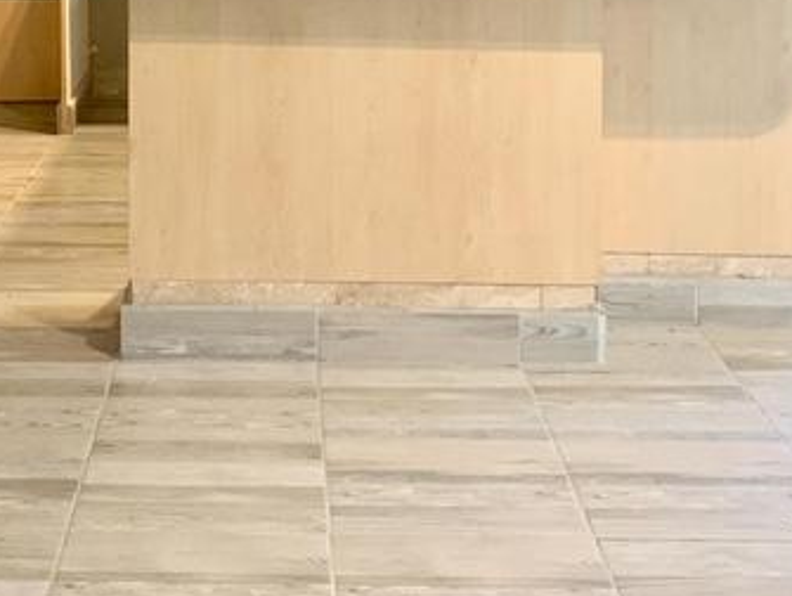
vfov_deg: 22.2
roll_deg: +0.3
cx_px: 251
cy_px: -83
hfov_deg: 30.9
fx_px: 1420
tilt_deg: -4.6
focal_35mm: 62
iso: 400
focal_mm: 4.25
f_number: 1.8
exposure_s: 1/25
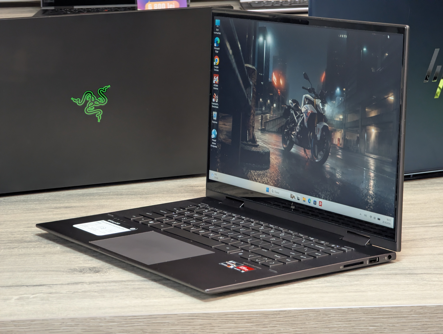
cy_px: 167
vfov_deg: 12.7
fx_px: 1499
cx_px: 222
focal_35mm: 117
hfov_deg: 16.8
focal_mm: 19
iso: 584
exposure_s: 1/25
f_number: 3.5
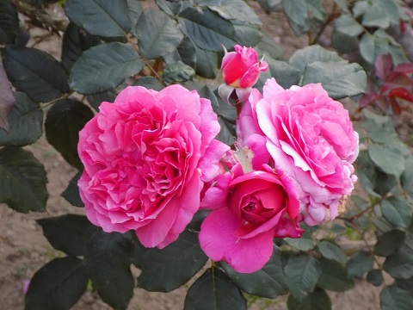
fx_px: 1408
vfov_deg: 12.6
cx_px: 206
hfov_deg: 16.7
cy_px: 155
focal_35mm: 118
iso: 400
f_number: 4.8
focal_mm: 20.9
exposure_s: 1/30
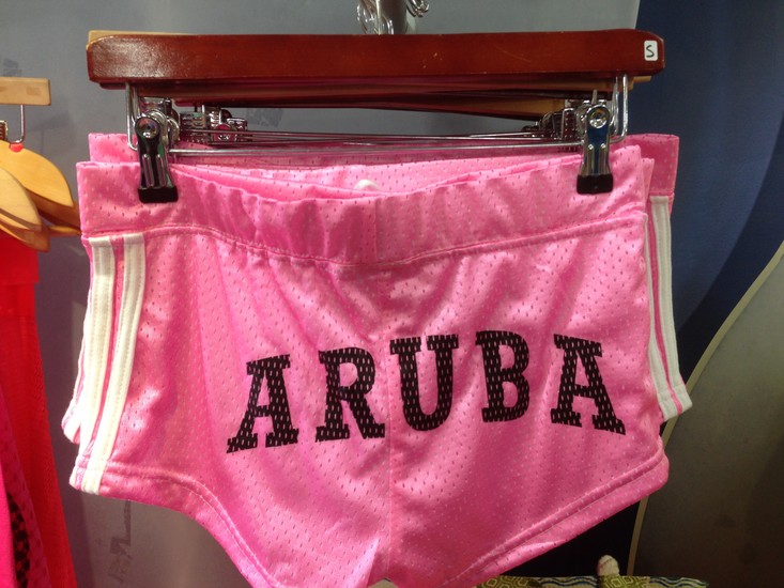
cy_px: 294
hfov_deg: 55.3
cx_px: 392
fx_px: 748
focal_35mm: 33
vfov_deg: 43.0
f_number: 2.4
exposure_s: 1/20
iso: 64
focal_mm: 4.12
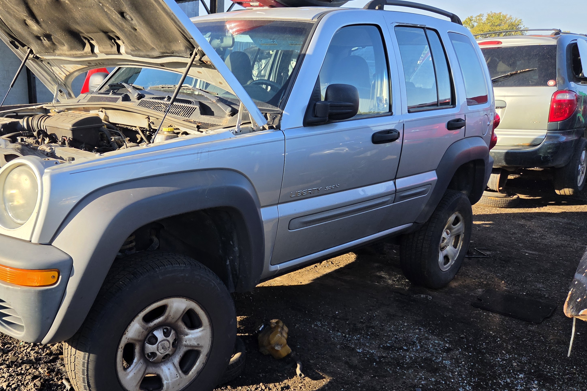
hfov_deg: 55.8
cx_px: 188
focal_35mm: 33
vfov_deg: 39.9
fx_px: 538
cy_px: 208
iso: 80
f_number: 1.8
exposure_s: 1/2289
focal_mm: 5.4
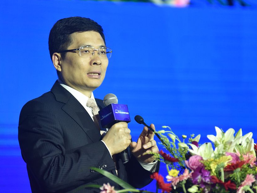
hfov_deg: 7.1
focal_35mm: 280
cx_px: 115
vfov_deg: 5.3
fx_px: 2079
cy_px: 93
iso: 2000
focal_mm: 200
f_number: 2.8
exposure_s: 1/320
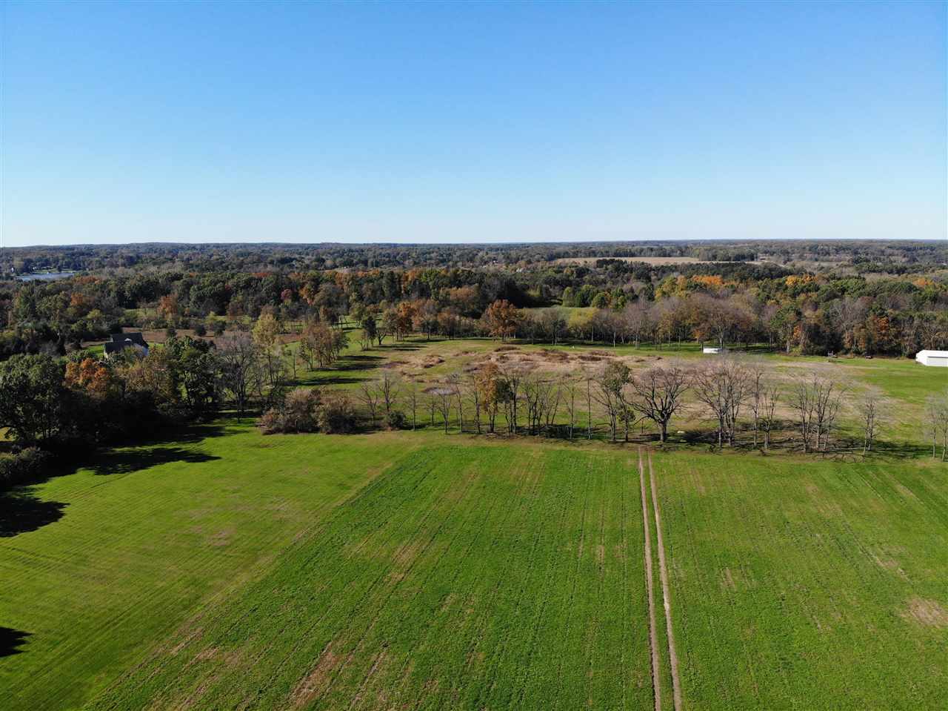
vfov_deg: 56.8
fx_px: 657
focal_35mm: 24
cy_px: 356
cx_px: 474
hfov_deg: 71.6
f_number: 2.8
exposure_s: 1/866
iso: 110
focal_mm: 4.5
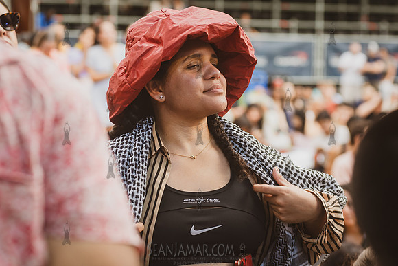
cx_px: 207
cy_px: 133
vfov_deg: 14.6
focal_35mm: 94
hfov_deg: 21.7
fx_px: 1038
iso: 1000
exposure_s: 1/320
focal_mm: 86
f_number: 4
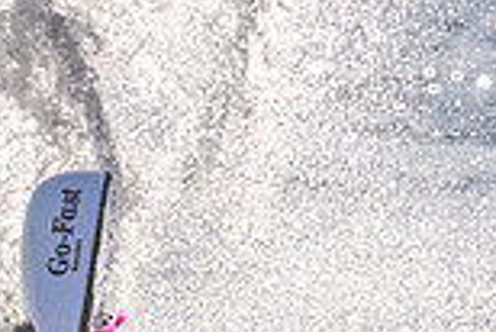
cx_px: 10
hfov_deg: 0.7
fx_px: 41454
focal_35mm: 3006
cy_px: 591
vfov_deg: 0.5
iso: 900
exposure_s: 1/2000
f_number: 11
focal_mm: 800
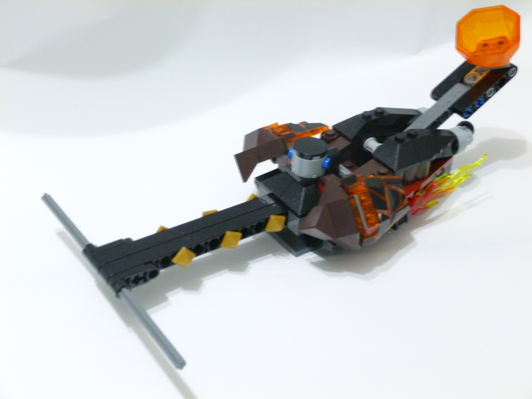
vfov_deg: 24.4
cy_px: 200
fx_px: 922
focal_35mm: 60
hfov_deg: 32.2
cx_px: 266
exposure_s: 1/4
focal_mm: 10.7
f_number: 4.3
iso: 500
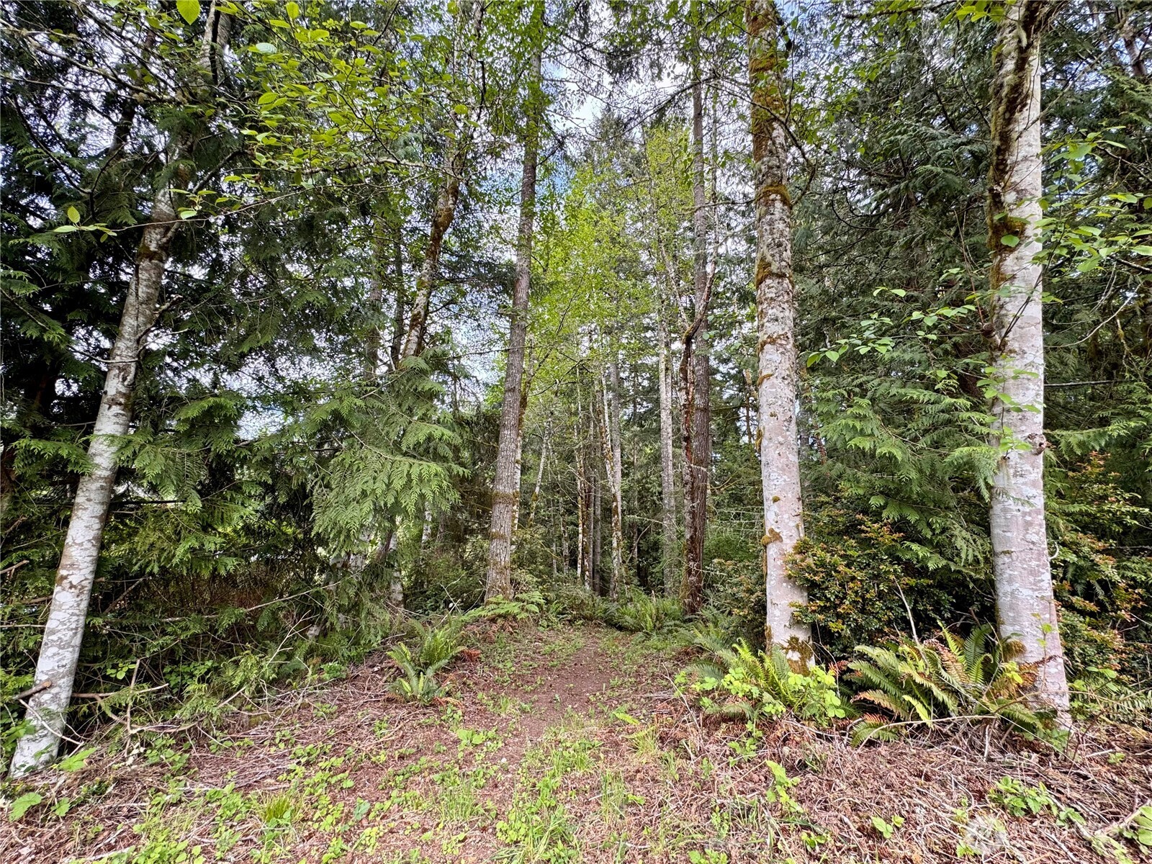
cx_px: 576
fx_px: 466
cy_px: 432
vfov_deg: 85.7
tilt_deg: +13.5
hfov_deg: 102.1
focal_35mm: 14
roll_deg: -1.2
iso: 40
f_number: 2.2
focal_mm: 2.22
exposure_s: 1/99
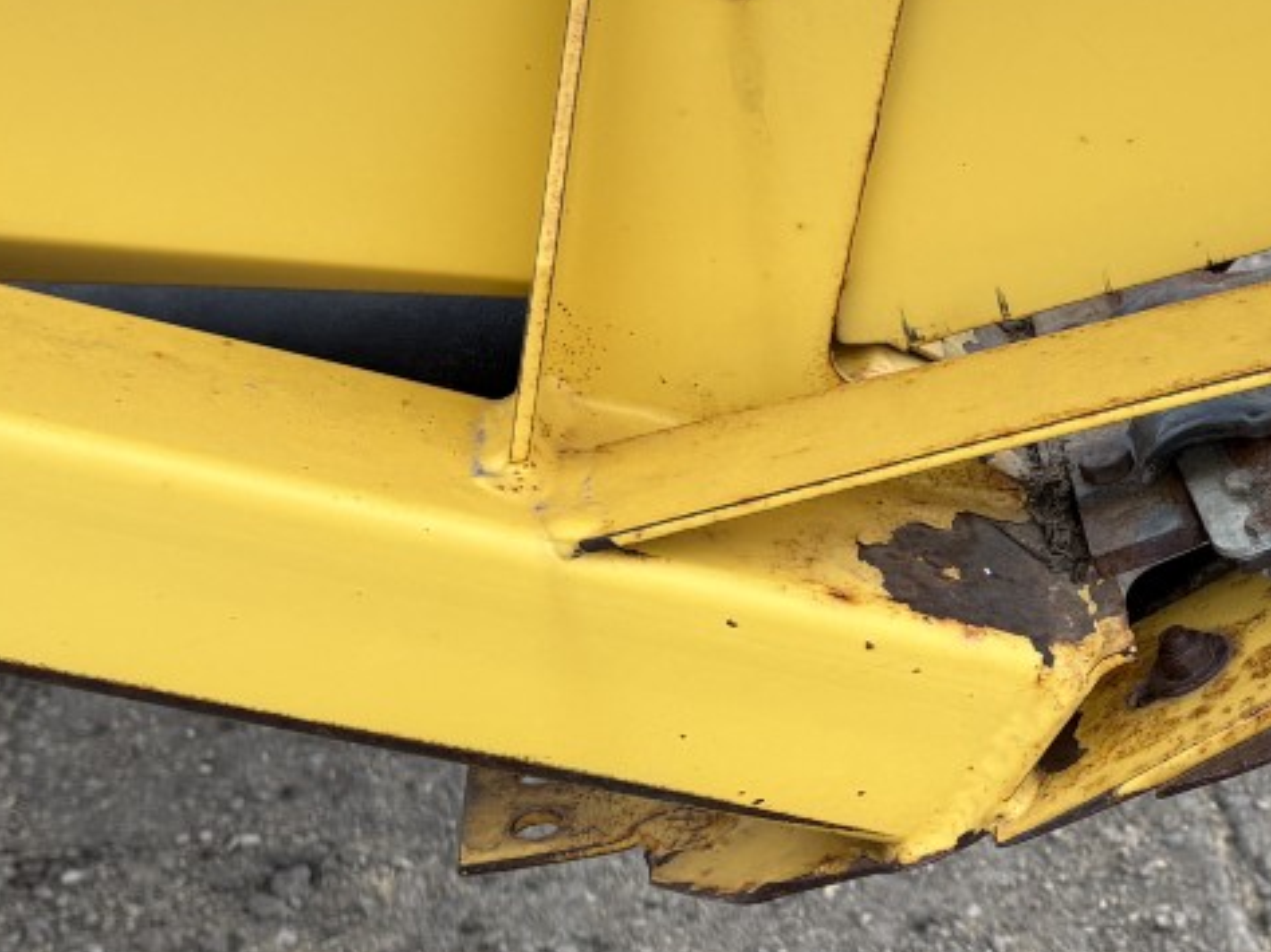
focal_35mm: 79
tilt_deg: -35.0
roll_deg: -4.8
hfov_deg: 23.7
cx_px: 1252
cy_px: 638
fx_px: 2899
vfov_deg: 18.6
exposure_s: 1/492
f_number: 1.6
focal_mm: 5.96
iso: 50
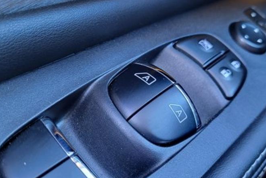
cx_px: 145
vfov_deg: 31.9
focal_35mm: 42
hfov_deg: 46.3
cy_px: 97
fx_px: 310
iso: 250
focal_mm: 5.4
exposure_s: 1/40
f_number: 1.8
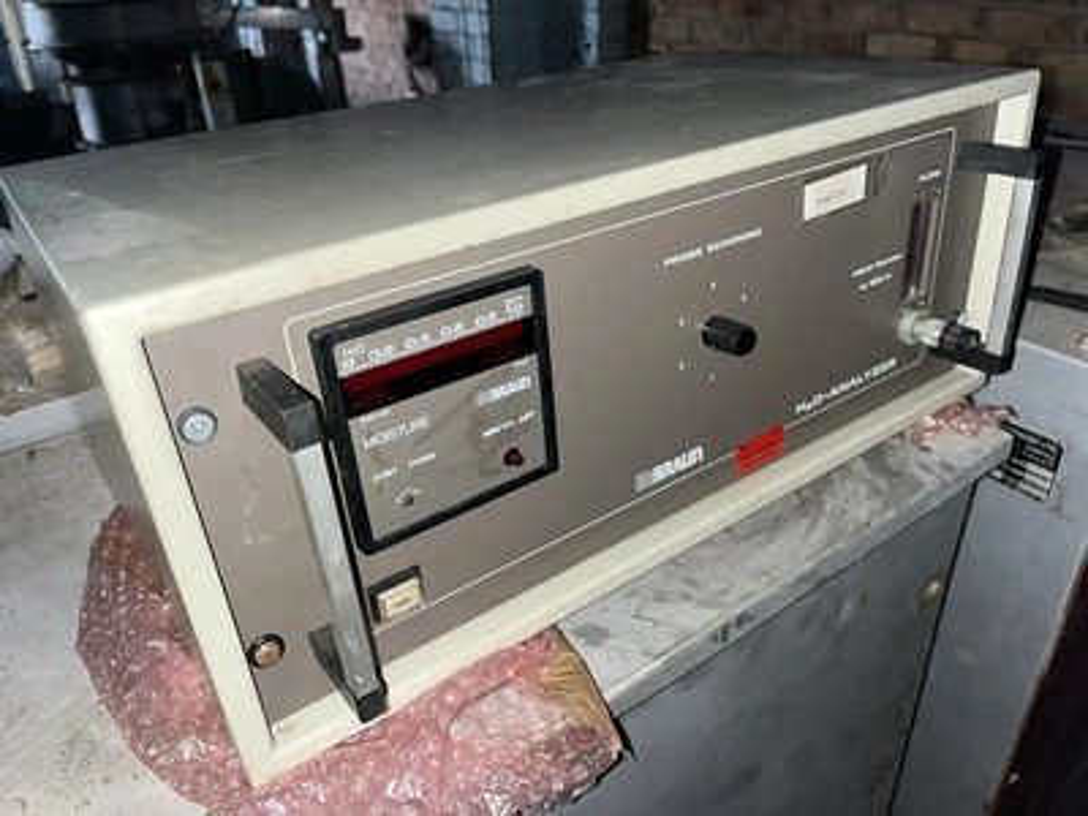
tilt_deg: -29.2
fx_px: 817
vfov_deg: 53.1
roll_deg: +2.8
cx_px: 544
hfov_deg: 67.3
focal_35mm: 26
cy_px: 408
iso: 40
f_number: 1.6
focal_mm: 5.1
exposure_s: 1/43
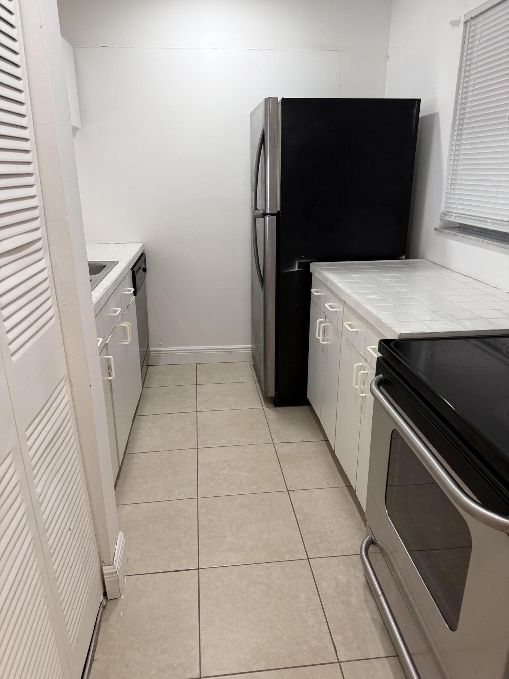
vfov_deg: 71.6
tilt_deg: -19.3
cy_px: 340
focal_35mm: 24
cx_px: 254
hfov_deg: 56.8
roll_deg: +0.0
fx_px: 471
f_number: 1.78
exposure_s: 1/120
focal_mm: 6.76
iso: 160
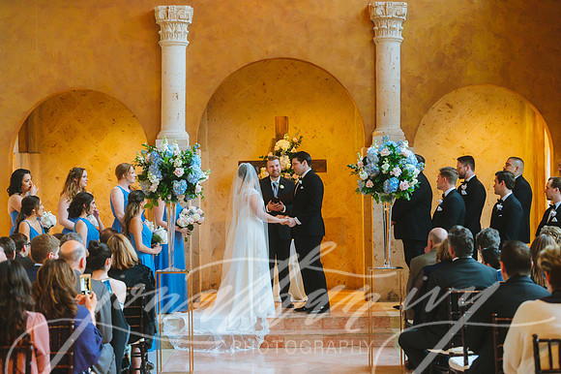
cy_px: 187
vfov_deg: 19.4
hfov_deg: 28.9
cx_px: 280
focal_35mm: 70
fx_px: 1090
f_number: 2.8
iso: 4000
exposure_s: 1/125
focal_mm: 70
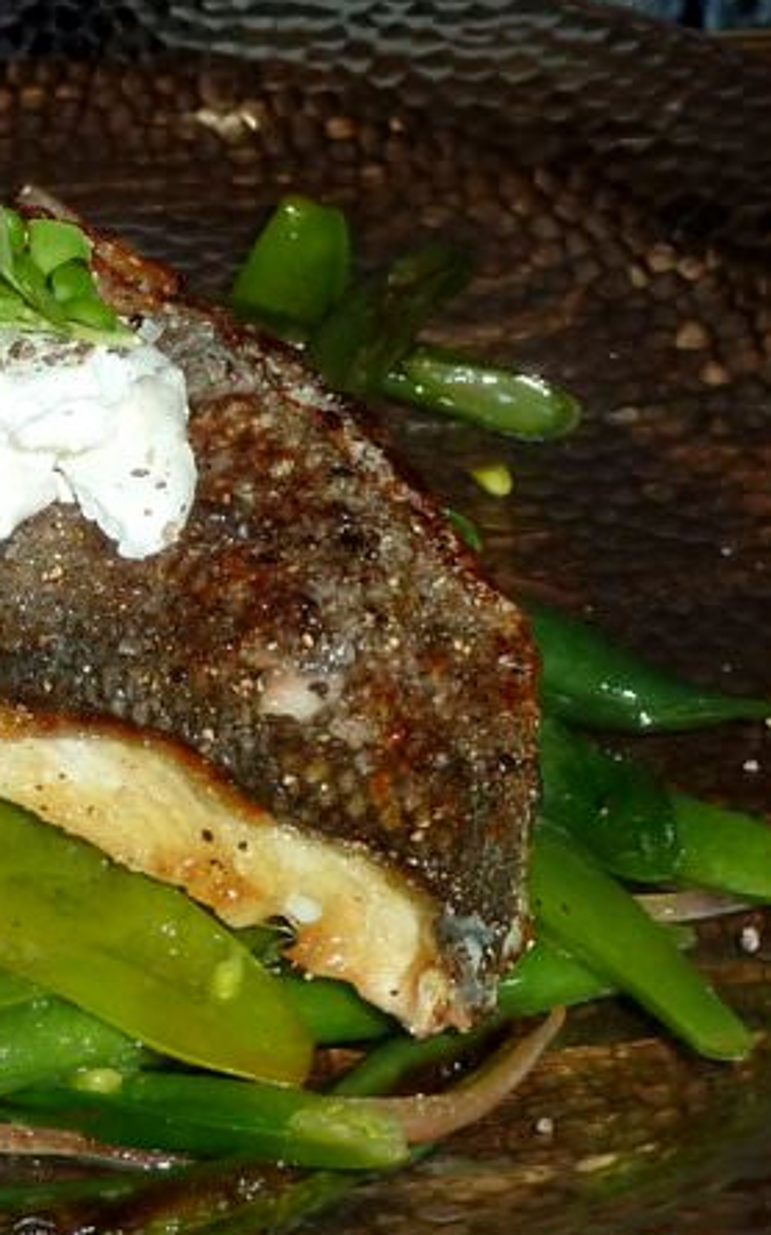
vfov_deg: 17.8
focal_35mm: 117
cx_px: 11
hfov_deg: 11.1
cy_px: 738
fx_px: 3935
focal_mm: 7.9
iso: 200
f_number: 3.8
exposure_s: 1/30
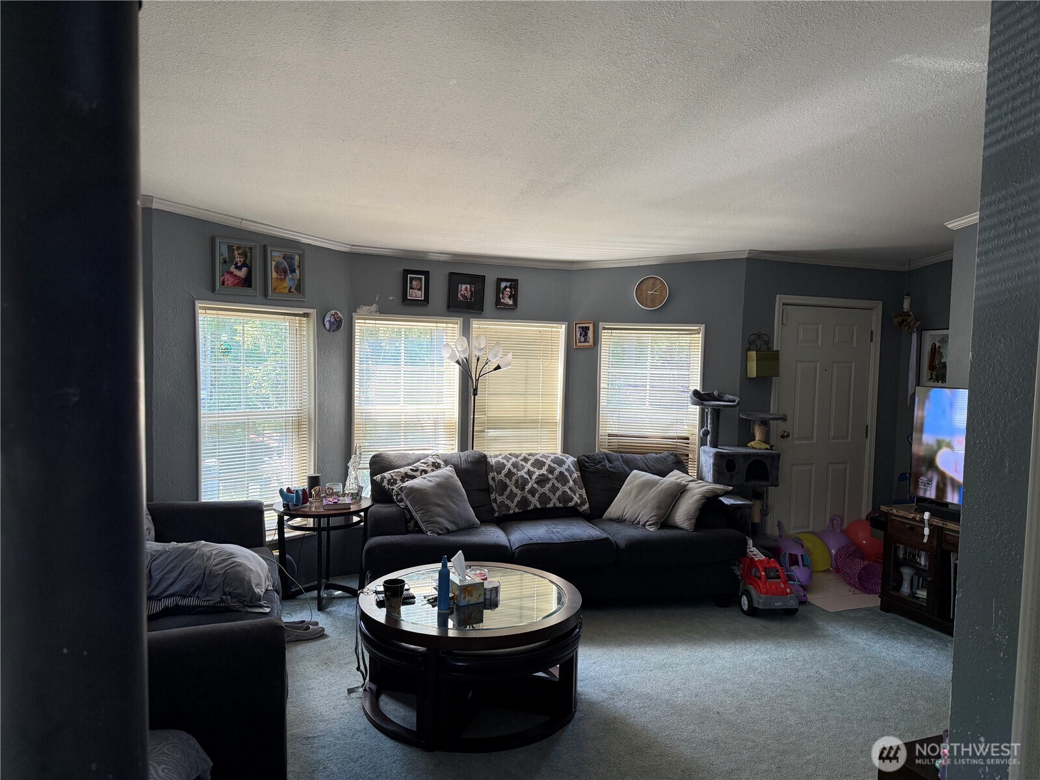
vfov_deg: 56.8
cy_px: 390
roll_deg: -1.2
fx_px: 721
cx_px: 520
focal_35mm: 24
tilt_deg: -2.5
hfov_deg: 71.6
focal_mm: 6.76
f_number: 1.78
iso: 200
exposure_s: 1/121
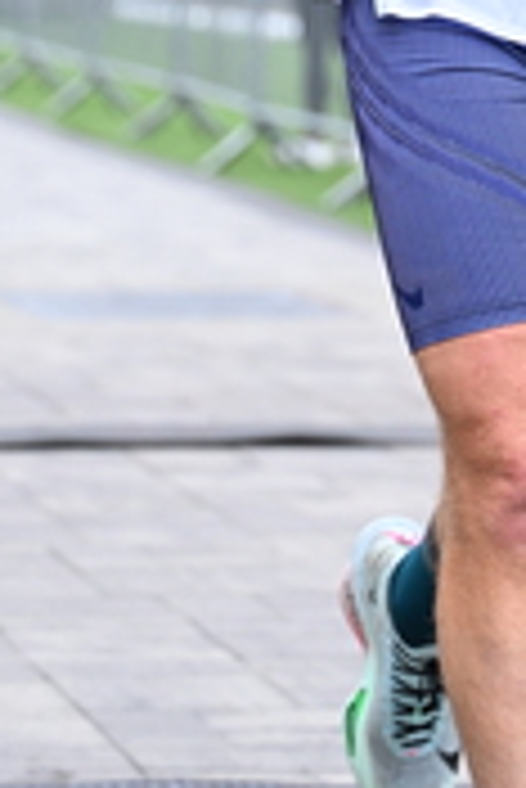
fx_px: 4812
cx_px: 344
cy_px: -122
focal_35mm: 220
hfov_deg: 6.3
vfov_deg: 9.2
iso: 1250
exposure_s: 1/1250
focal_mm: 70
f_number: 2.8
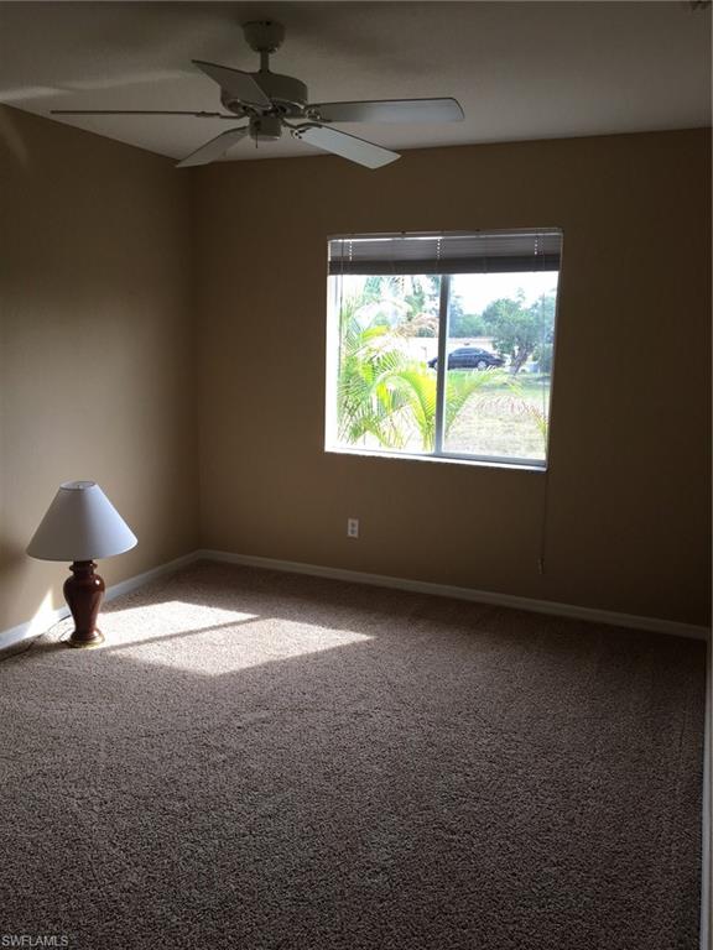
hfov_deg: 48.2
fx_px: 796
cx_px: 356
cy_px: 475
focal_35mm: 29
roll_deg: -1.0
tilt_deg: -10.0
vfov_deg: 61.7
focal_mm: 4.15
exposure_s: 1/100
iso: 32
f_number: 2.2
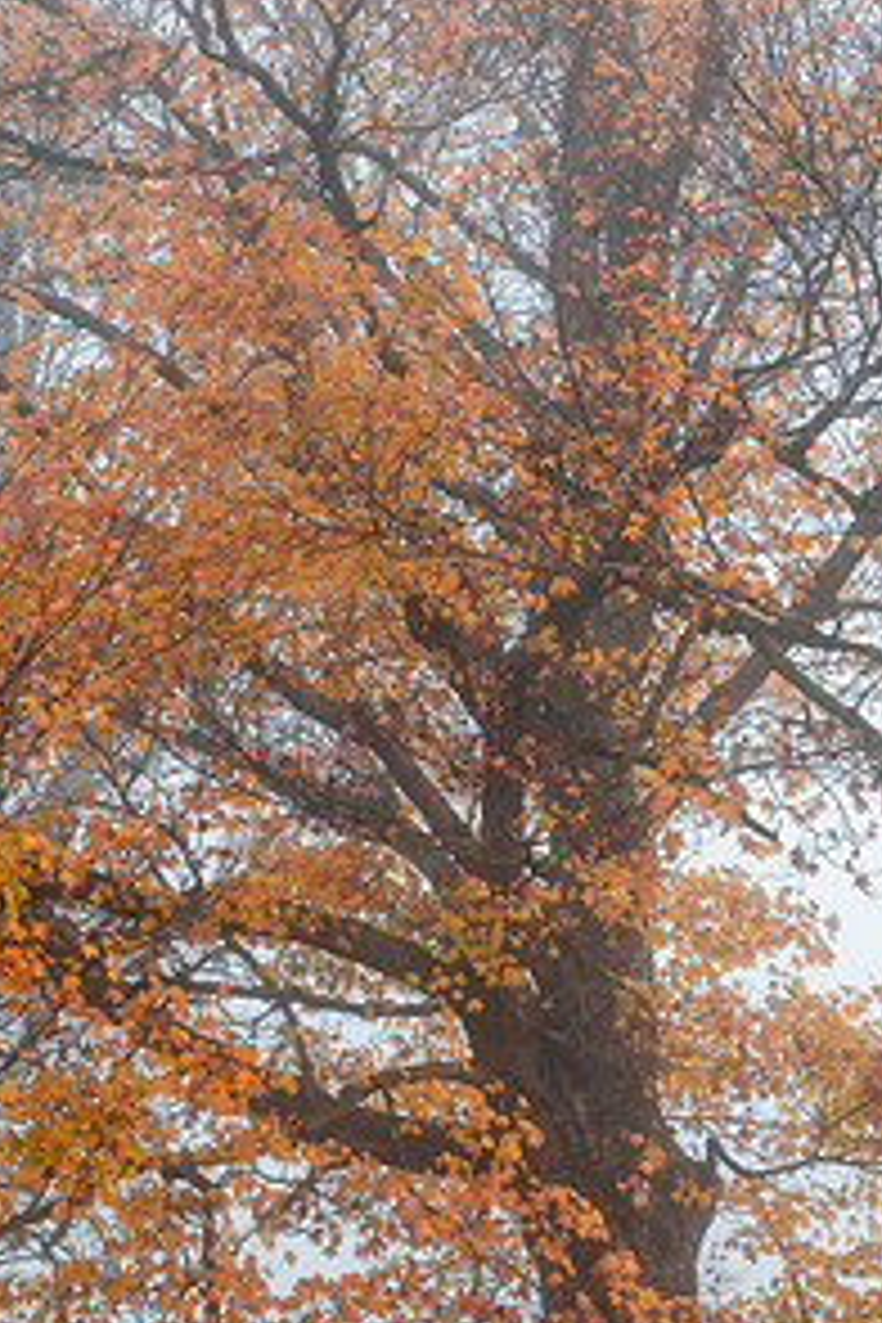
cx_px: 261
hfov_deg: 13.5
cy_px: 918
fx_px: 3711
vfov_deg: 20.1
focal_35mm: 101
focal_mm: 66
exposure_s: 1/30
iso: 100
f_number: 11
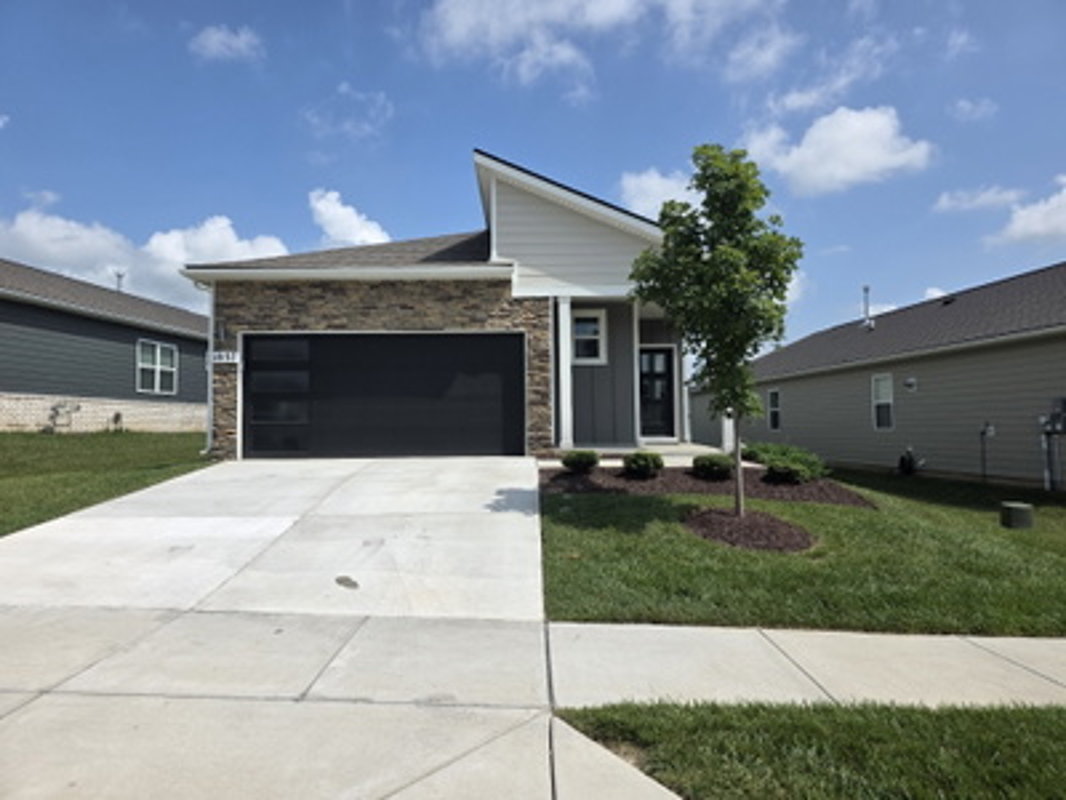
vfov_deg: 58.9
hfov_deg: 73.9
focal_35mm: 23
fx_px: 708
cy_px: 400
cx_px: 533
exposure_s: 1/7944
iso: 80
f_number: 1.7
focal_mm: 6.3
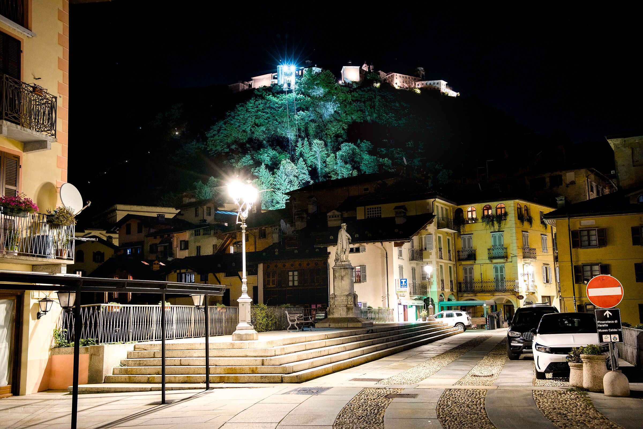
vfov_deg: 33.4
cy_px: 214
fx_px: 714
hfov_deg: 48.5
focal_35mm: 40
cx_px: 322
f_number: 5.6
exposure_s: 1/3
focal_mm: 40
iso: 4000
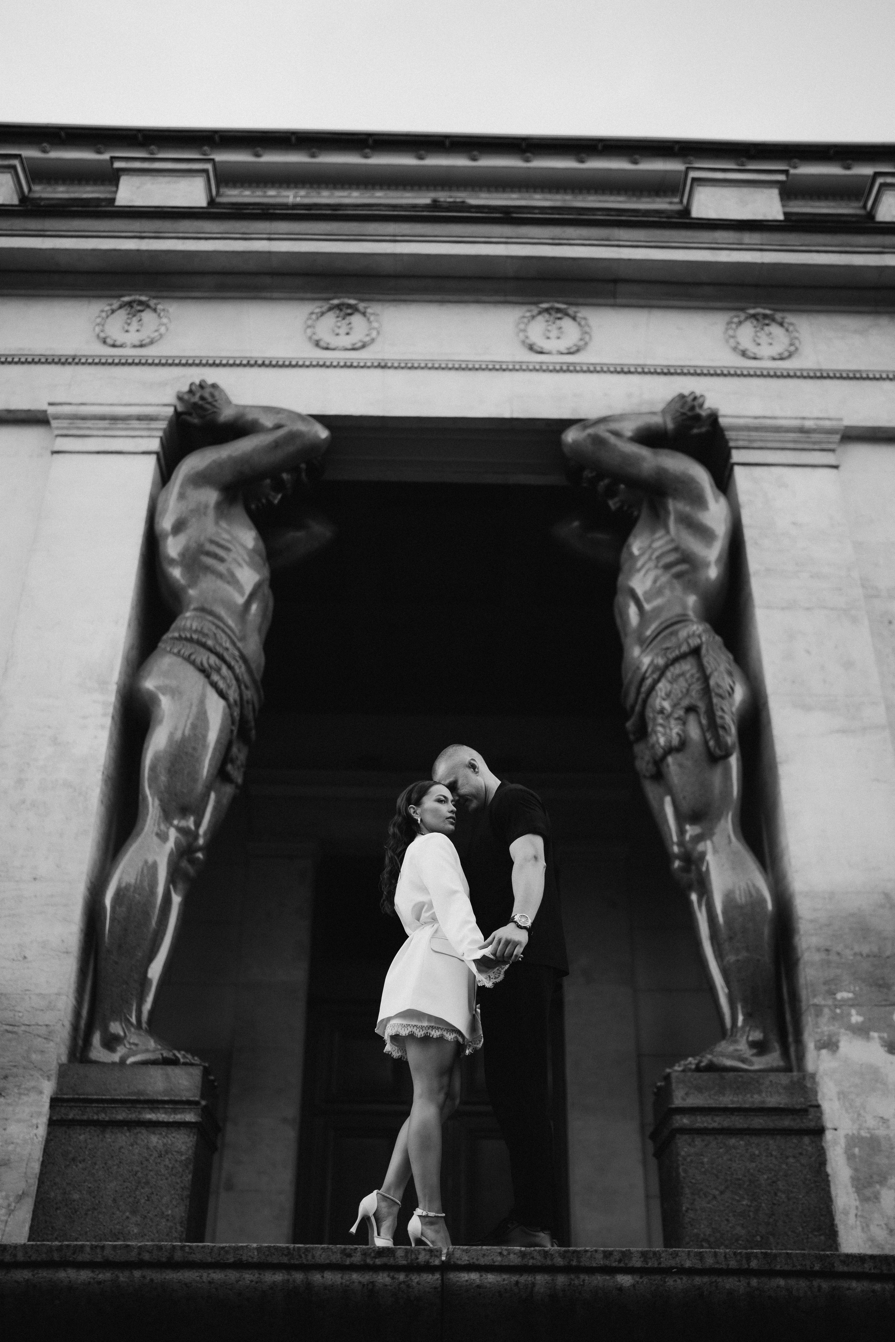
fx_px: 1305
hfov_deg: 37.9
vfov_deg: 54.4
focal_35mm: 35
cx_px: 448
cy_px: 671
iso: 100
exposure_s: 1/400
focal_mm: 35
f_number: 1.2
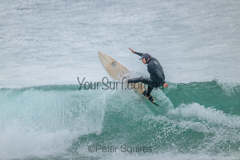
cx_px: 120
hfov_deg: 2.6
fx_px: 5334
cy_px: 80
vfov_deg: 1.7
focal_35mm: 800
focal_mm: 800
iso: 3200
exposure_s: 1/1600
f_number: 11
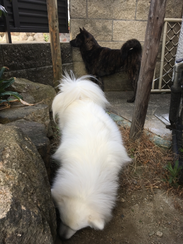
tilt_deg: -22.4
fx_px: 204
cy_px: 122
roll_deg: -1.1
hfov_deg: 48.2
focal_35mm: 29
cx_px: 92
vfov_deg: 61.7
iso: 32
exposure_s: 1/120
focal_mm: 4.15
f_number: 2.2
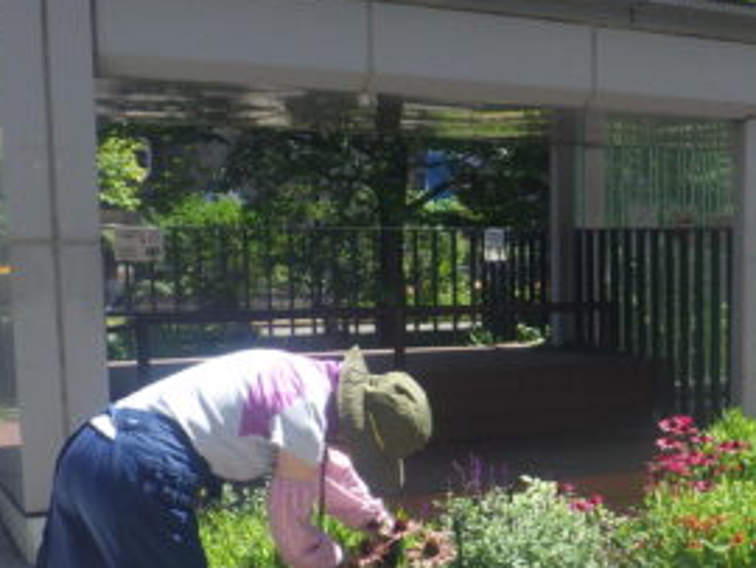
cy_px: 452
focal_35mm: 59
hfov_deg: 31.1
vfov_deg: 24.5
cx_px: 687
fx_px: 1290
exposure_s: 1/400
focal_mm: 5
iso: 125
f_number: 4.2
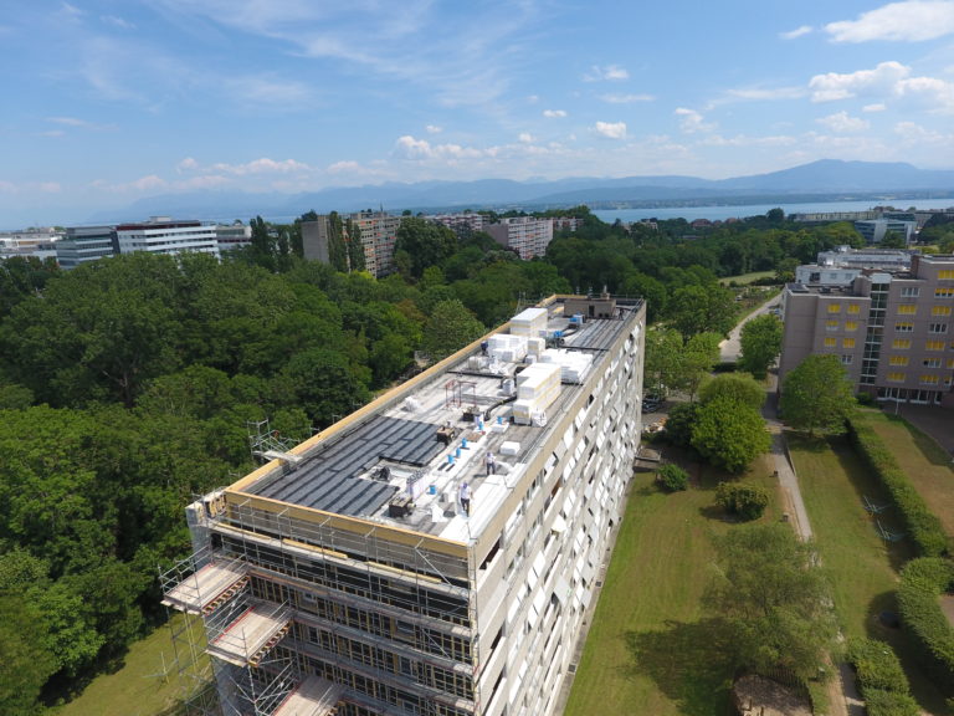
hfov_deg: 81.7
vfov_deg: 66.0
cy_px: 358
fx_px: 551
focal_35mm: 20
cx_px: 477
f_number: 2.8
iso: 100
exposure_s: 1/950
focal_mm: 3.61
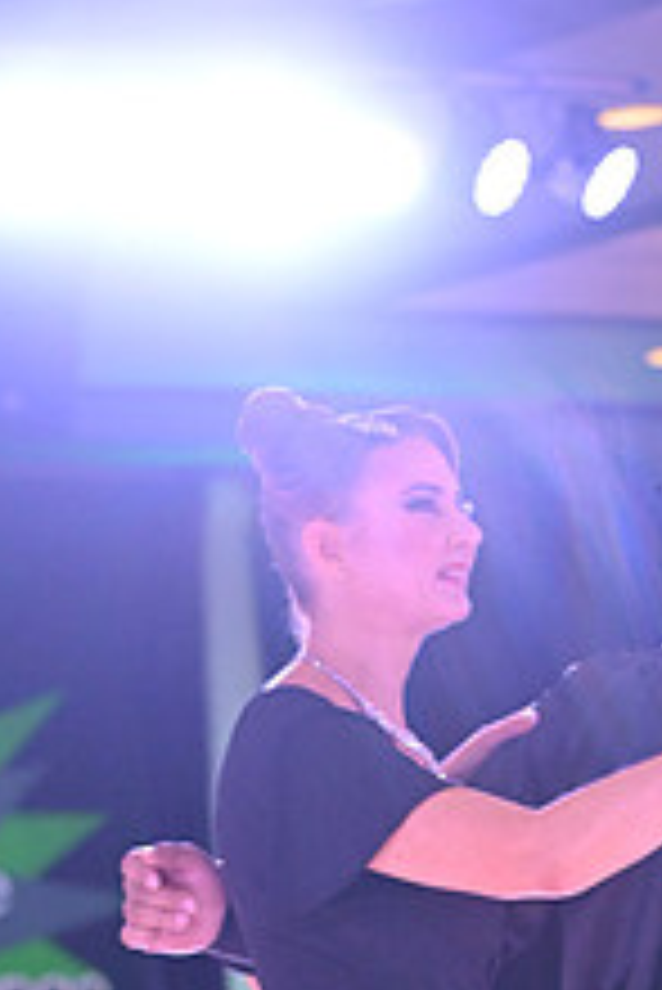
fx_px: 7628
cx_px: 813
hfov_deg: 4.9
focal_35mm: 277
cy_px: 1256
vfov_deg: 7.4
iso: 5000
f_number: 5.6
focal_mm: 105
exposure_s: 1/400
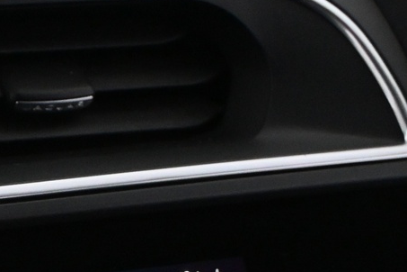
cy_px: 474
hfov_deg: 12.1
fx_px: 1850
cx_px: -140
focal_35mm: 164
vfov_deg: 8.1
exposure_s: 1/60
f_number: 4.8
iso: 4000
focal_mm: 30.5
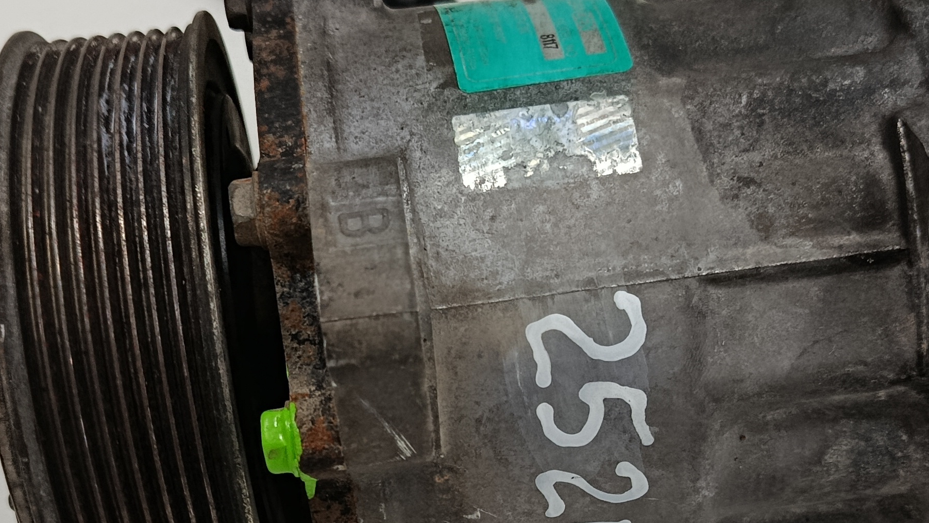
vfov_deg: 20.4
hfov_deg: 36.0
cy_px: 443
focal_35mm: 58
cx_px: 497
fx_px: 1429
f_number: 1.7
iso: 967
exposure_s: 1/100
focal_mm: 5.24
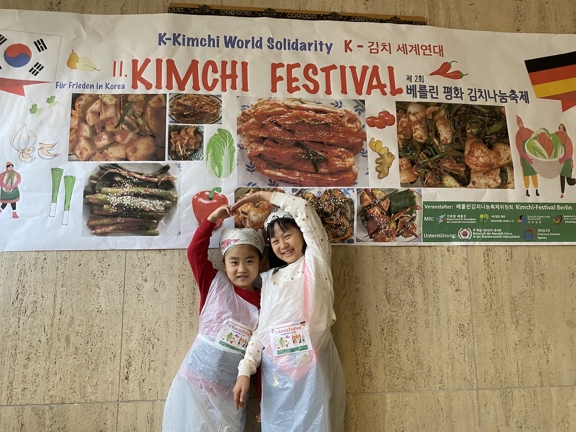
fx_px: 433
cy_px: 216
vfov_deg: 53.1
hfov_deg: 67.3
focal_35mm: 26
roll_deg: -0.8
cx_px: 288
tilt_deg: +10.1
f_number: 1.8
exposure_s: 1/50
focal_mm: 4.25
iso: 125
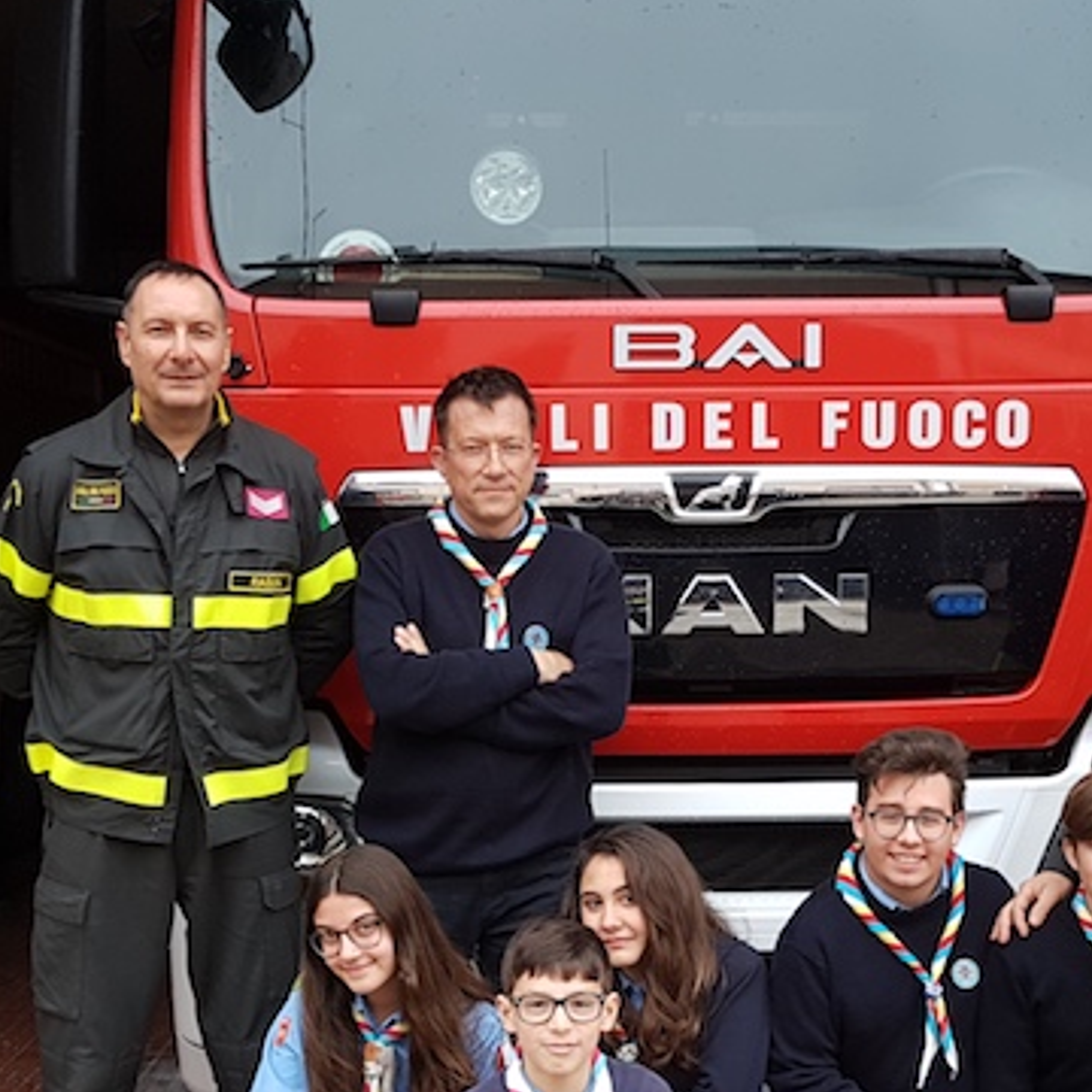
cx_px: 576
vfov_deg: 33.1
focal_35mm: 51
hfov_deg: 33.4
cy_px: 743
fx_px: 1820
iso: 64
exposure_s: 1/100
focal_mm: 4.2
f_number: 1.7
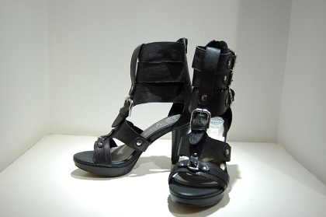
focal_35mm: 34
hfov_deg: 55.2
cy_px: 108
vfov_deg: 38.3
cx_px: 163
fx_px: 312
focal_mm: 23
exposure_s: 1/250
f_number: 3.8
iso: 800
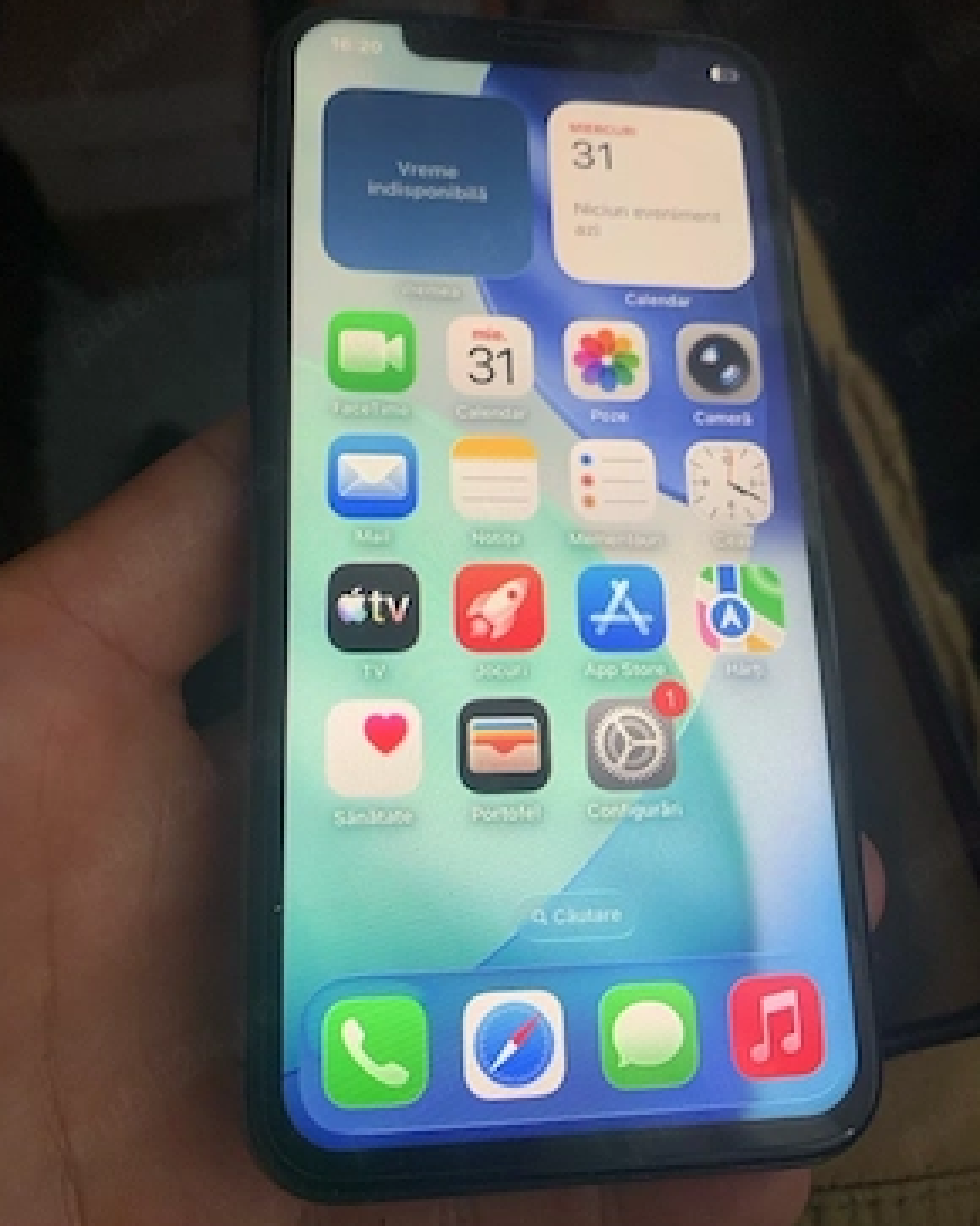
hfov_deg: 51.5
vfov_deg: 62.2
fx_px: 1016
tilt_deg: -56.2
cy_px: 574
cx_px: 487
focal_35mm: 28
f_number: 1.8
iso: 160
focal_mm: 4.25
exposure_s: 1/60
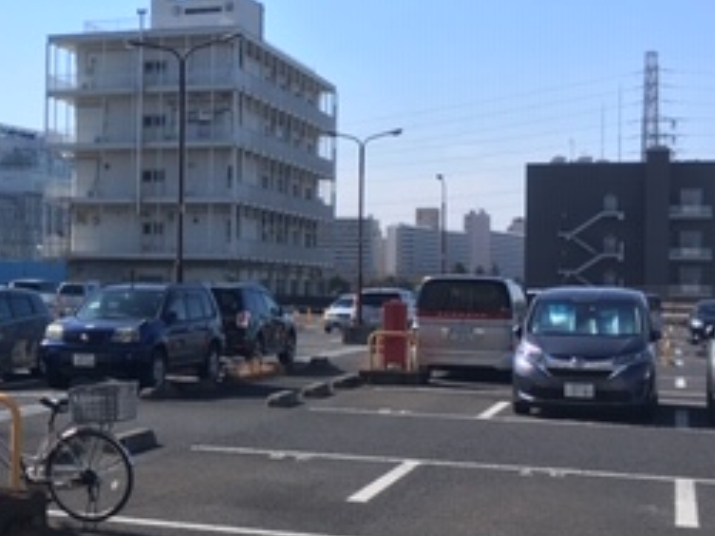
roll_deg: -2.2
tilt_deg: +2.3
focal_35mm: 74
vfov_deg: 19.9
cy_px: 257
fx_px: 1528
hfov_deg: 24.8
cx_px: -40
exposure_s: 1/1350
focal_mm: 4.15
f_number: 2.2
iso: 25
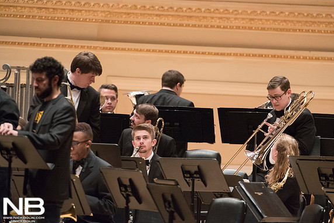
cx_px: 169
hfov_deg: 5.1
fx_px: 3776
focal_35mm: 407
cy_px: 112
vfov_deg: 3.4
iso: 12800
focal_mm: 400
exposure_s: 1/160
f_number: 6.3
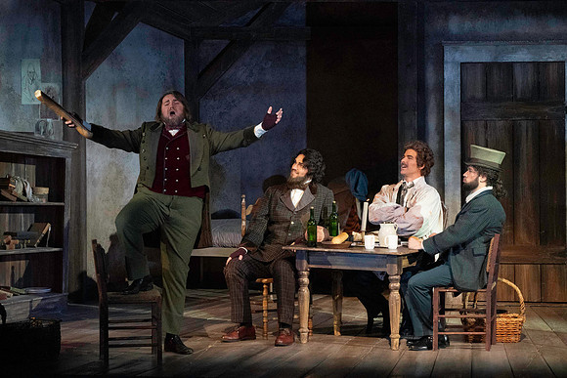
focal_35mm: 294
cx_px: 284
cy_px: 189
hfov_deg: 7.0
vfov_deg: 4.7
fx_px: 4631
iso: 16000
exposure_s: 1/320
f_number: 13
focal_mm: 294
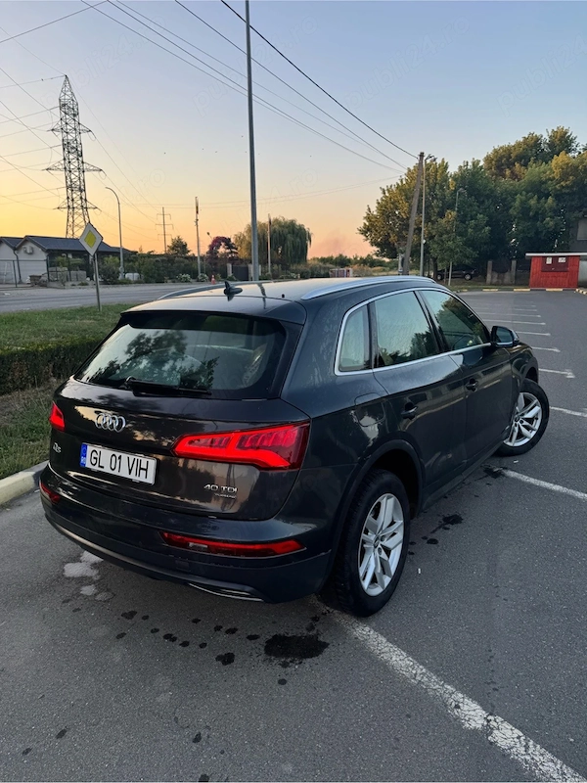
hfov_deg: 56.8
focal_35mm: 24
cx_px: 294
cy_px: 392
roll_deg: +0.6
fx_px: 543
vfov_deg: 71.6
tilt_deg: -12.8
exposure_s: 1/350
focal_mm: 6.76
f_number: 1.78
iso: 80
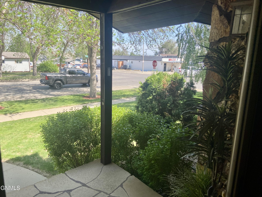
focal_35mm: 26
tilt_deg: -12.1
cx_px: 131
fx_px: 197
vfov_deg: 53.1
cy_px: 98
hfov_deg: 67.3
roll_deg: -1.4
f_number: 1.8
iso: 32
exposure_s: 1/594
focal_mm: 4.25
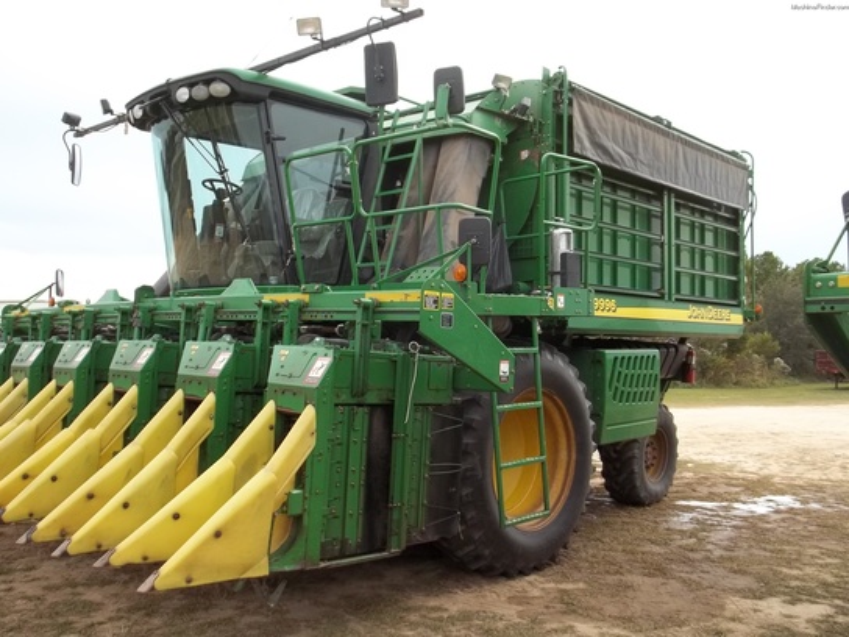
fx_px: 809
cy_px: 318
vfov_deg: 42.9
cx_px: 424
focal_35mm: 33
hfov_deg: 55.4
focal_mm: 5.9
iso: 64
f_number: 3.3
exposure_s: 1/250
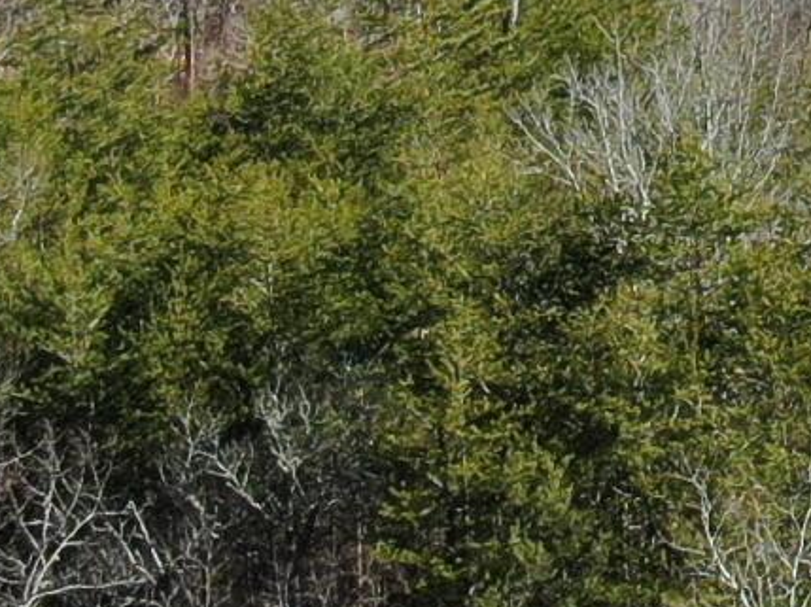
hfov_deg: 11.2
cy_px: -144
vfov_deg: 8.7
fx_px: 3933
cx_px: 1268
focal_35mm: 168
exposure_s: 1/1000
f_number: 2.8
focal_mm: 4.39
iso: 100
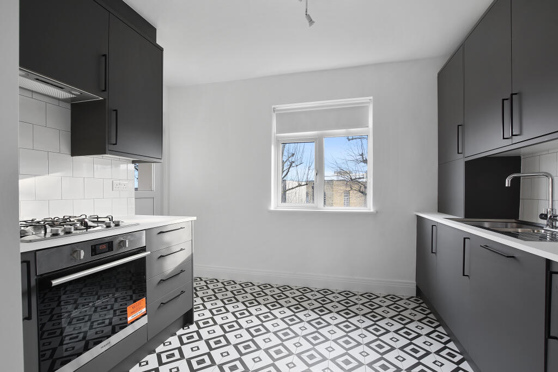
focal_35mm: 16
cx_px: 279
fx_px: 256
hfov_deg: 95.0
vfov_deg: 72.1
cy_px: 186
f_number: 8
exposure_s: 1/1.67
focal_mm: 11
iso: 200
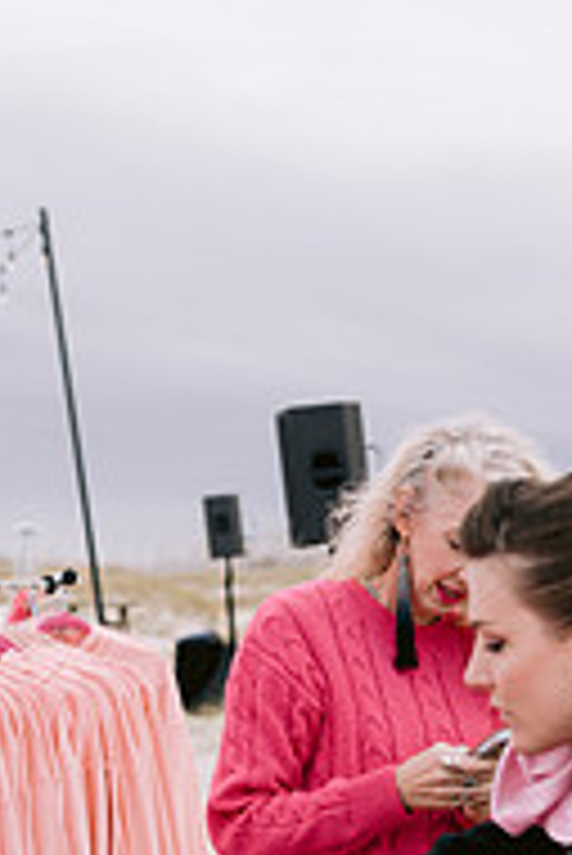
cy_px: 860
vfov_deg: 23.4
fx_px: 1974
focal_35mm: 83
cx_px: 293
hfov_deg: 16.5
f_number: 2.8
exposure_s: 1/400
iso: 200
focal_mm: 35
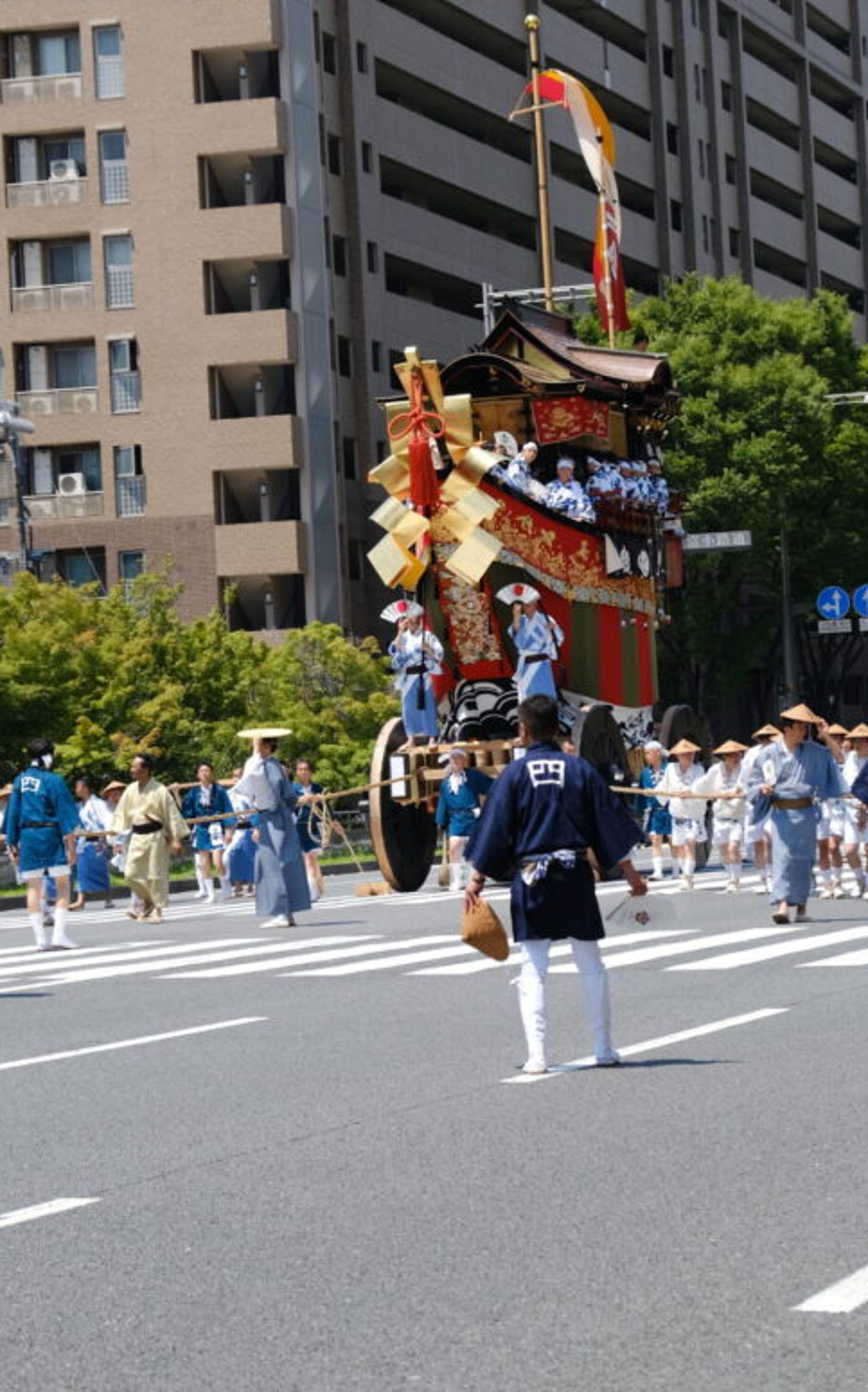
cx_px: 474
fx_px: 4244
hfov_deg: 11.7
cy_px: 655
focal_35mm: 112
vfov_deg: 18.6
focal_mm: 55
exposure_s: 1/420
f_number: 5.6
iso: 160
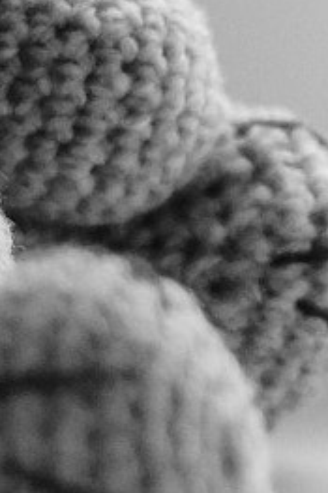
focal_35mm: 456
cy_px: -50
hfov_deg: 3.0
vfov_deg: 4.5
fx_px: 6240
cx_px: 525
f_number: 1.4
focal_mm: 50
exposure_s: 1/100
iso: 800
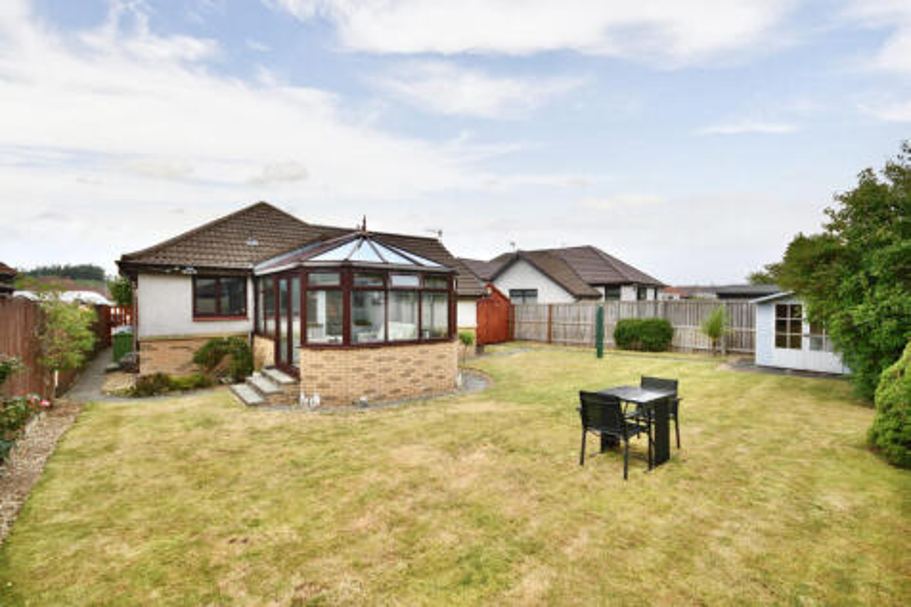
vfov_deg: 77.3
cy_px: 304
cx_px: 456
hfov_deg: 100.4
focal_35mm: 15
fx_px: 379
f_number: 6.3
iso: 100
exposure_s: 1/125
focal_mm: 10
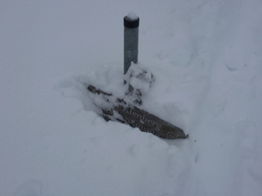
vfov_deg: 29.7
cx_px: 131
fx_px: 371
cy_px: 98
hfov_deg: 38.9
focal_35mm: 49
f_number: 4.1
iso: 100
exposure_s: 1/400
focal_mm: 8.7
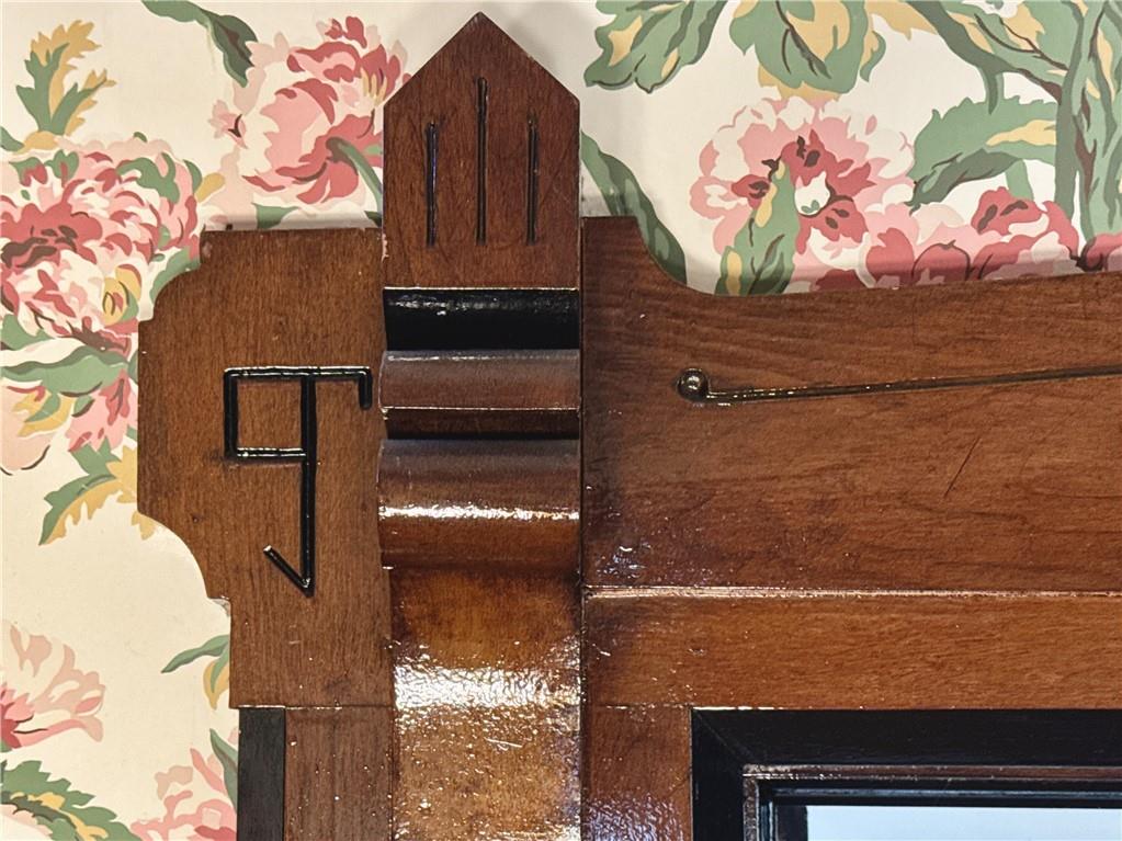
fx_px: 1556
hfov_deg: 39.7
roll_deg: +0.5
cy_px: 420
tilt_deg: +5.5
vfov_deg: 30.3
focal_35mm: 48
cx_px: 561
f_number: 1.78
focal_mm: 6.76
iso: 320
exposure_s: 1/40
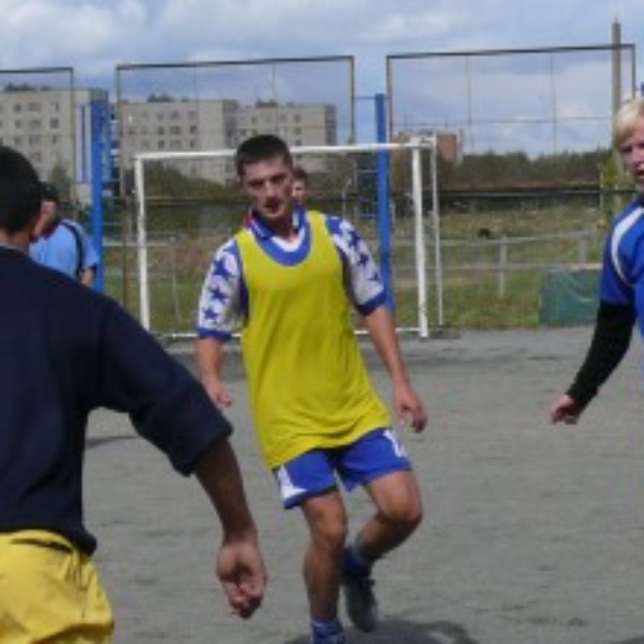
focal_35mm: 171
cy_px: 436
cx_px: 302
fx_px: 3599
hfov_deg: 10.2
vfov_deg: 10.2
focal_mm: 11.6
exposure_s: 1/500
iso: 100
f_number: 6.3
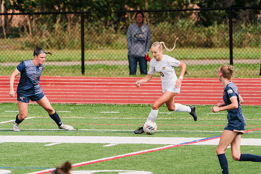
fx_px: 5340
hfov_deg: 2.8
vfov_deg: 1.9
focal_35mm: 736
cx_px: 130
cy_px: 82
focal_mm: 576
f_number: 6.3
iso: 640
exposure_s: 1/1600
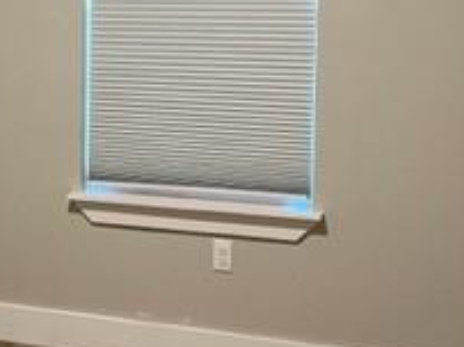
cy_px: 84
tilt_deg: -5.1
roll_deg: -0.4
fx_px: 1098
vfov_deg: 17.9
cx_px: 87
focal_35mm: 82
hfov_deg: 23.5
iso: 320
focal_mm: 5.7
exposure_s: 1/60
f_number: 1.5
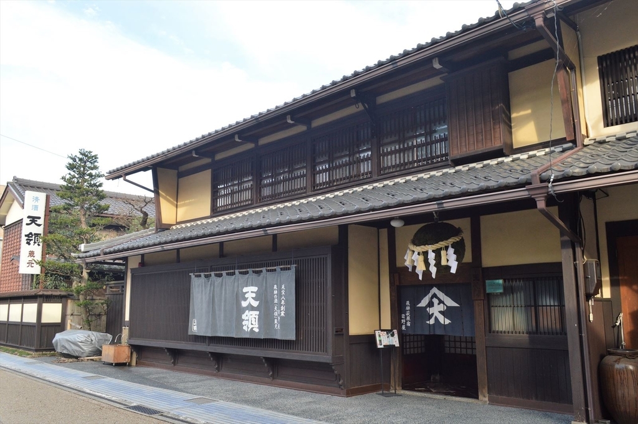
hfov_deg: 62.0
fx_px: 531
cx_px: 319
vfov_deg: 43.5
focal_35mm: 30
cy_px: 212
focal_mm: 20
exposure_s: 1/200
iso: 400
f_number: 7.1
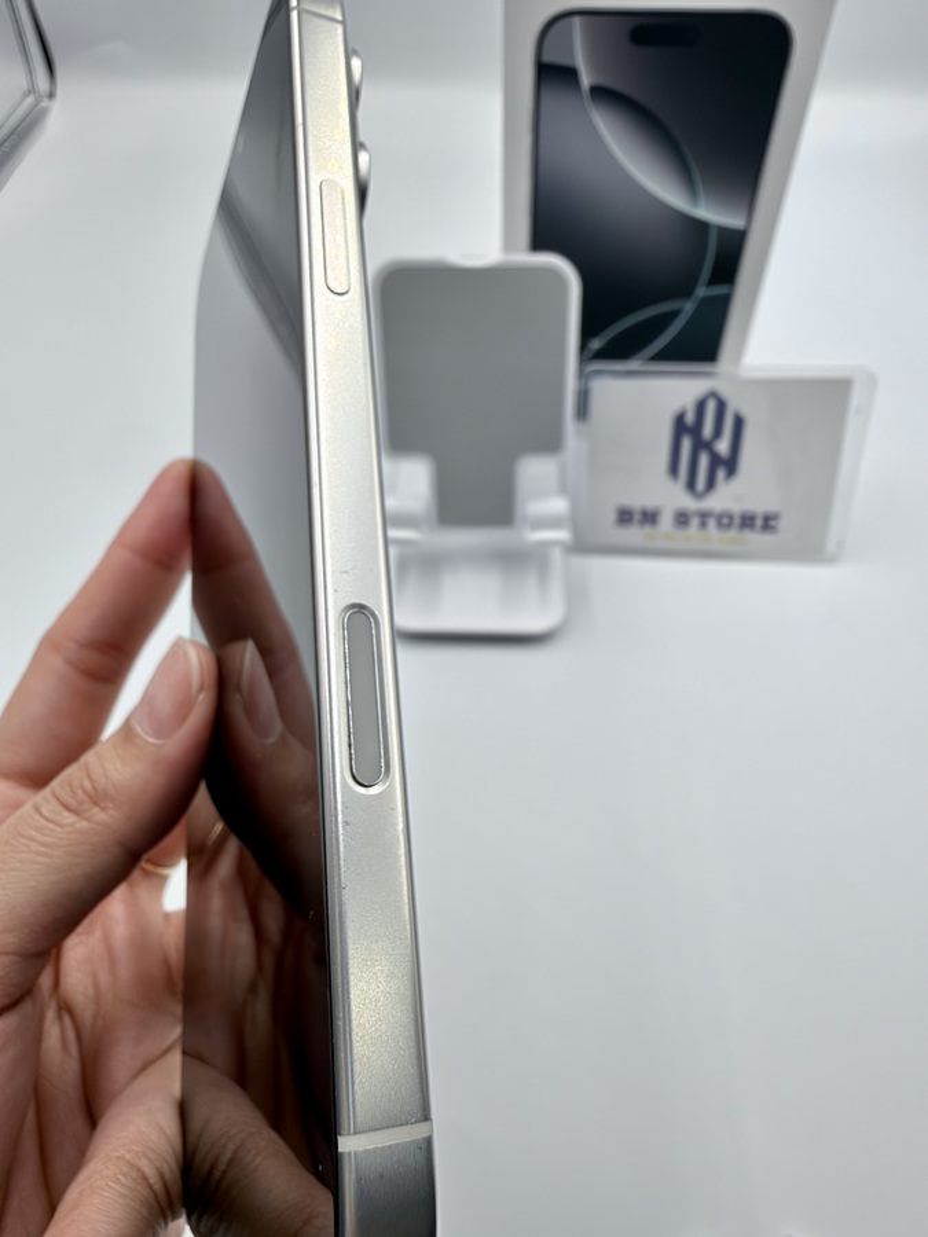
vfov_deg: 69.4
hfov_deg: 54.9
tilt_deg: -49.6
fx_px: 894
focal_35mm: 25
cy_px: 618
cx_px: 464
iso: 40
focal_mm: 2.22
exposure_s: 1/195
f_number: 2.2
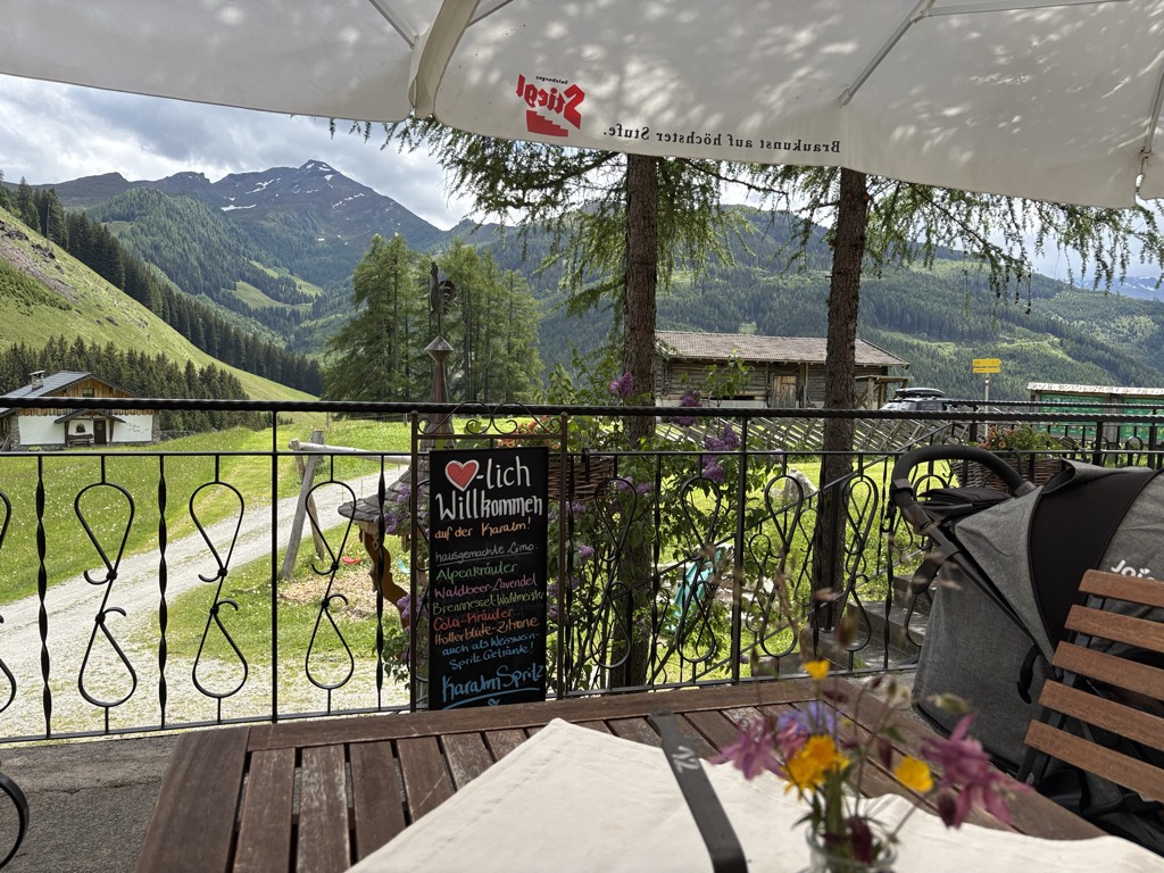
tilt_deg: -3.3
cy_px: 436
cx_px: 582
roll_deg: -0.7
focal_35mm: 26
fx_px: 874
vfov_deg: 53.1
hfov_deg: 67.3
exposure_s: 1/2012
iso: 50
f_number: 1.6
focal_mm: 5.96
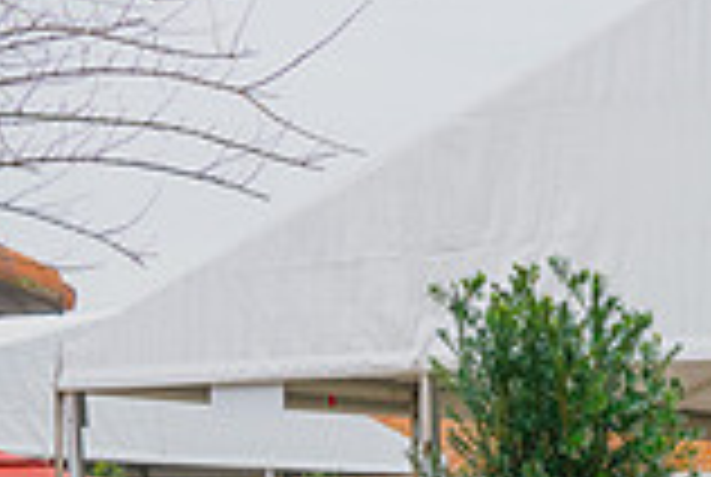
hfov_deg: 19.0
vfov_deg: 14.6
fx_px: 1741
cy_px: 695
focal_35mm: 88
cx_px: 1184
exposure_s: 1/250
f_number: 5.6
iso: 280
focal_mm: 24
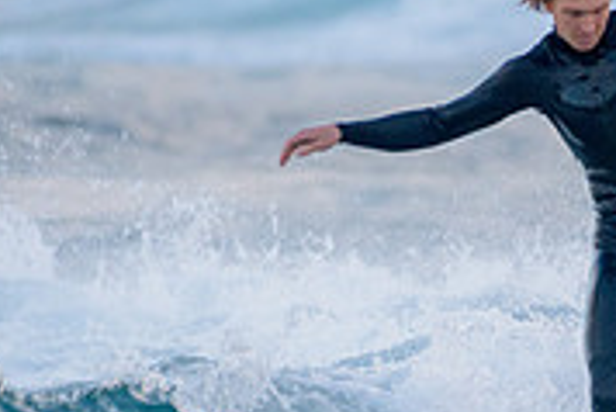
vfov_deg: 0.7
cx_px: 912
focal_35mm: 1998
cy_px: 402
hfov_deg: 1.0
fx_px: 34215
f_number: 5.6
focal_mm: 500
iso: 640
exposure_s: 1/800
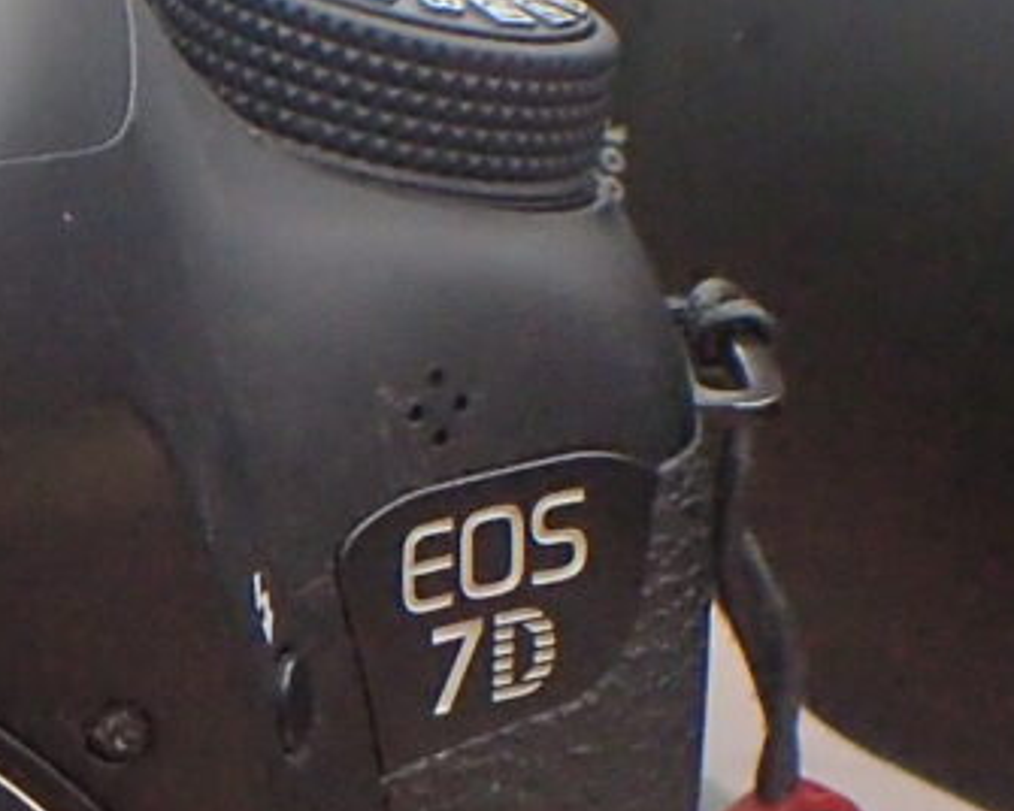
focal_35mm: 168
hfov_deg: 11.1
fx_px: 5042
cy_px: 865
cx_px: -406
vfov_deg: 9.1
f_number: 2.3
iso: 320
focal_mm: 5.5
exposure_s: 1/125
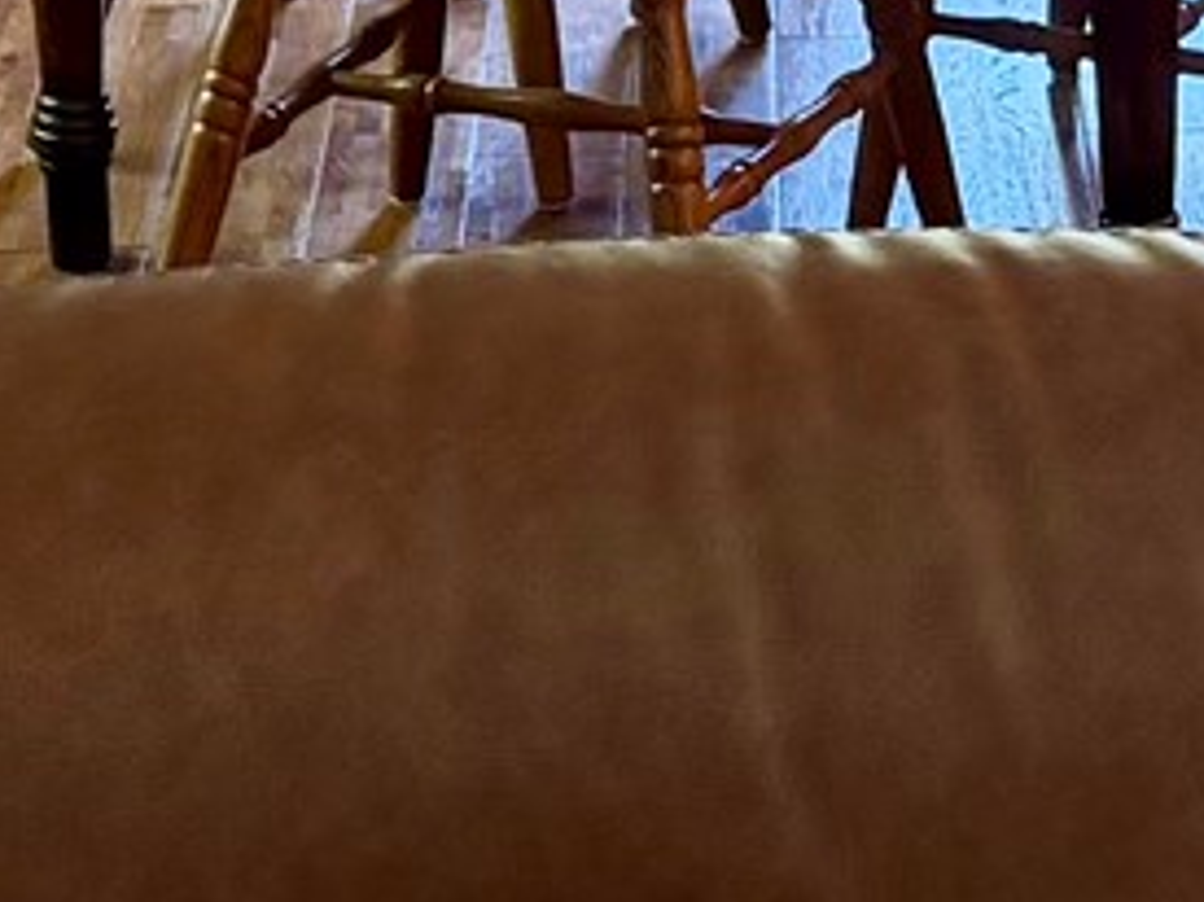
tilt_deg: -8.3
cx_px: 482
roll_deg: +3.0
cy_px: -1046
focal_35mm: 179
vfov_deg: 7.8
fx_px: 6223
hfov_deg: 11.0
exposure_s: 1/65
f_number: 1.78
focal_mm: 6.76
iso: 200
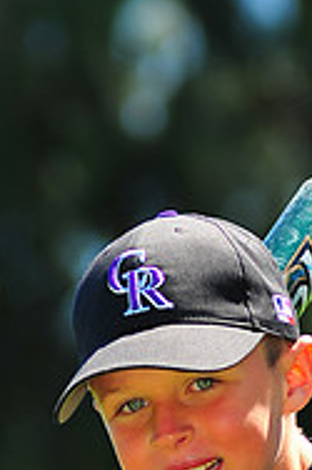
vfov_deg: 3.7
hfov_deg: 2.5
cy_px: 515
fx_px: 7228
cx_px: 235
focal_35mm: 555
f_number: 5
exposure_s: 1/500
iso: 200
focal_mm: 180
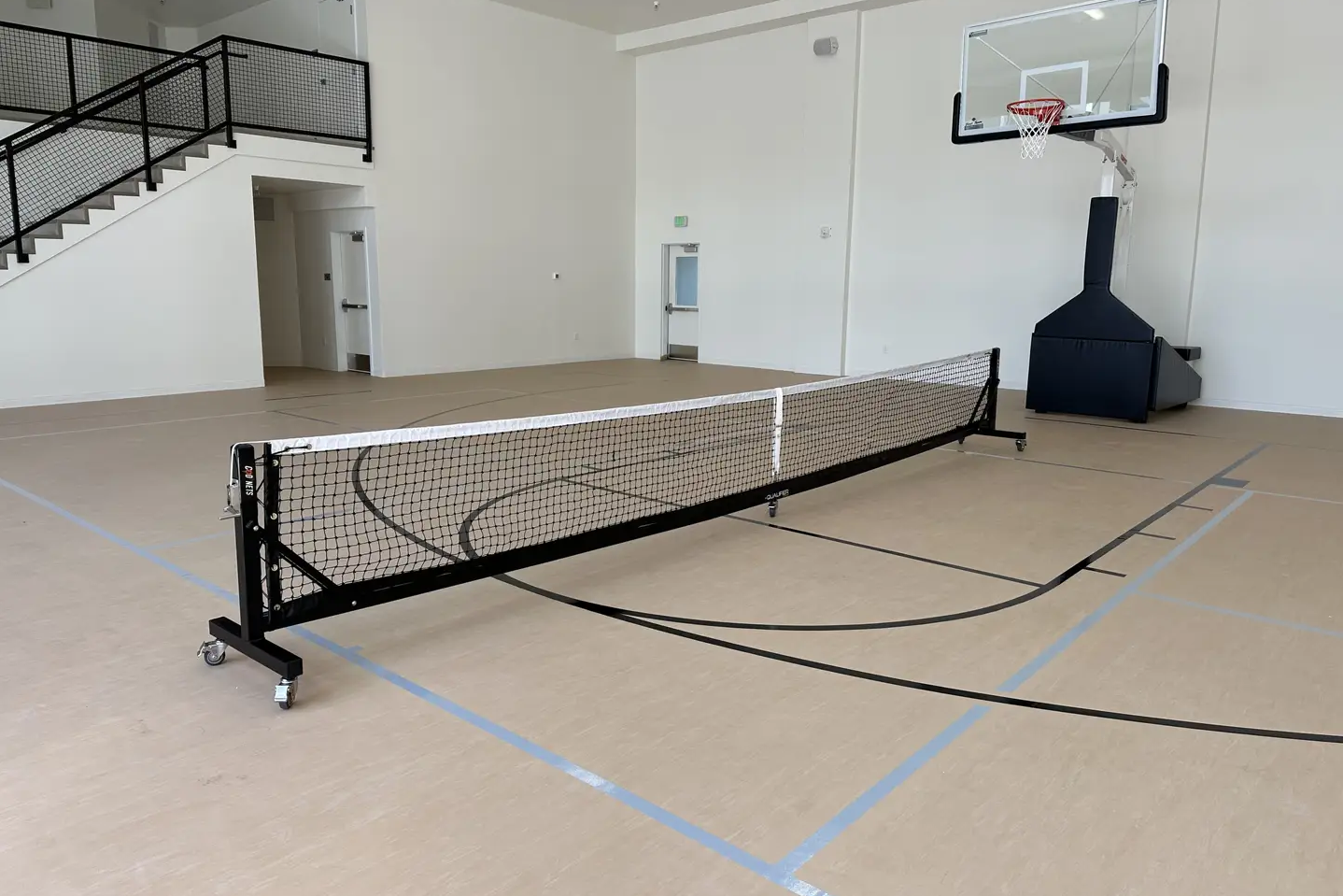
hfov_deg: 71.5
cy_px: 435
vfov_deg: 51.3
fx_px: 933
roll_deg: -0.8
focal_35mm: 25
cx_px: 672
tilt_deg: -9.5
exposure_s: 1/357
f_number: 1.78
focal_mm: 6.86
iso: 80
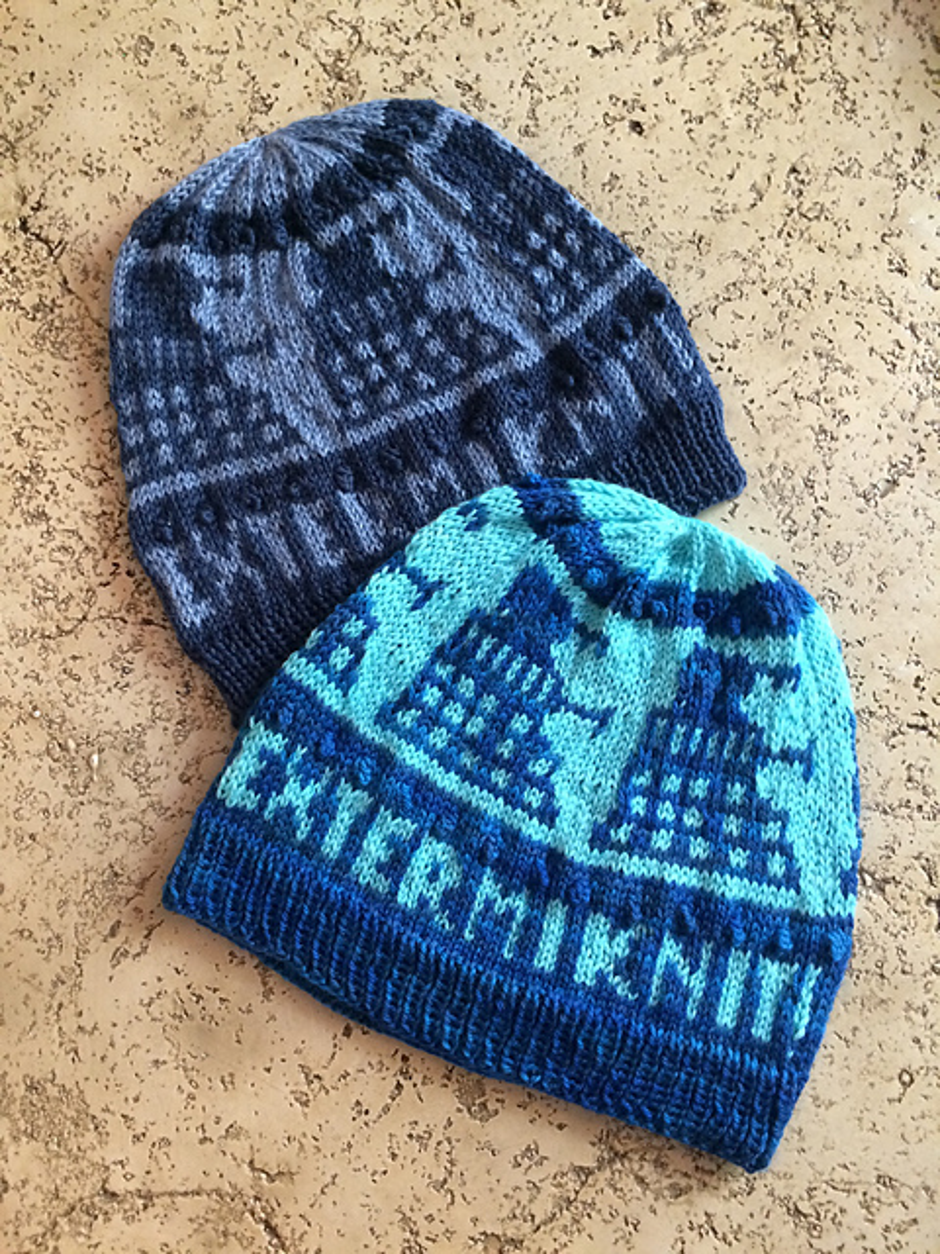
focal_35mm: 29
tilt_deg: -82.8
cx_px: 470
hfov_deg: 48.2
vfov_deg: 61.7
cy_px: 627
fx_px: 1050
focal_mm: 4.15
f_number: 2.2
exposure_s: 1/24
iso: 320
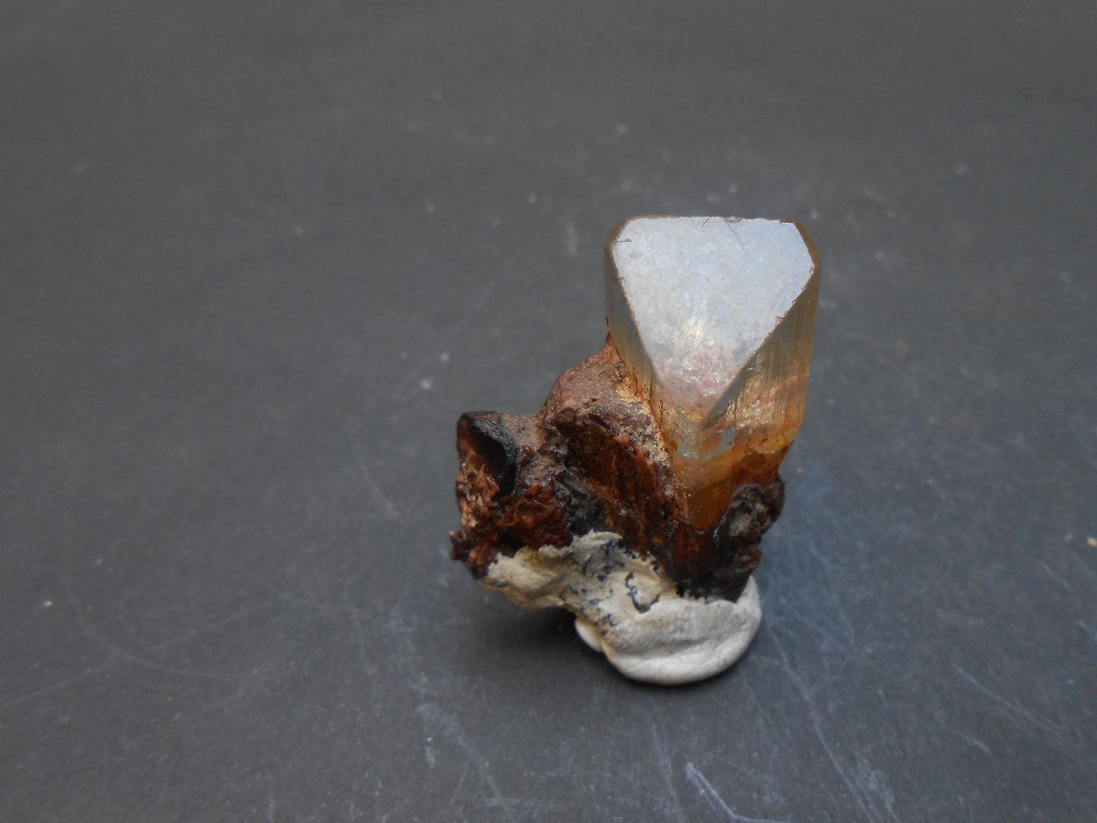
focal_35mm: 26
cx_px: 548
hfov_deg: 67.3
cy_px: 412
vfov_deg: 53.1
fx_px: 824
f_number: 3.5
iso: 100
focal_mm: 4.6
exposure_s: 1/30
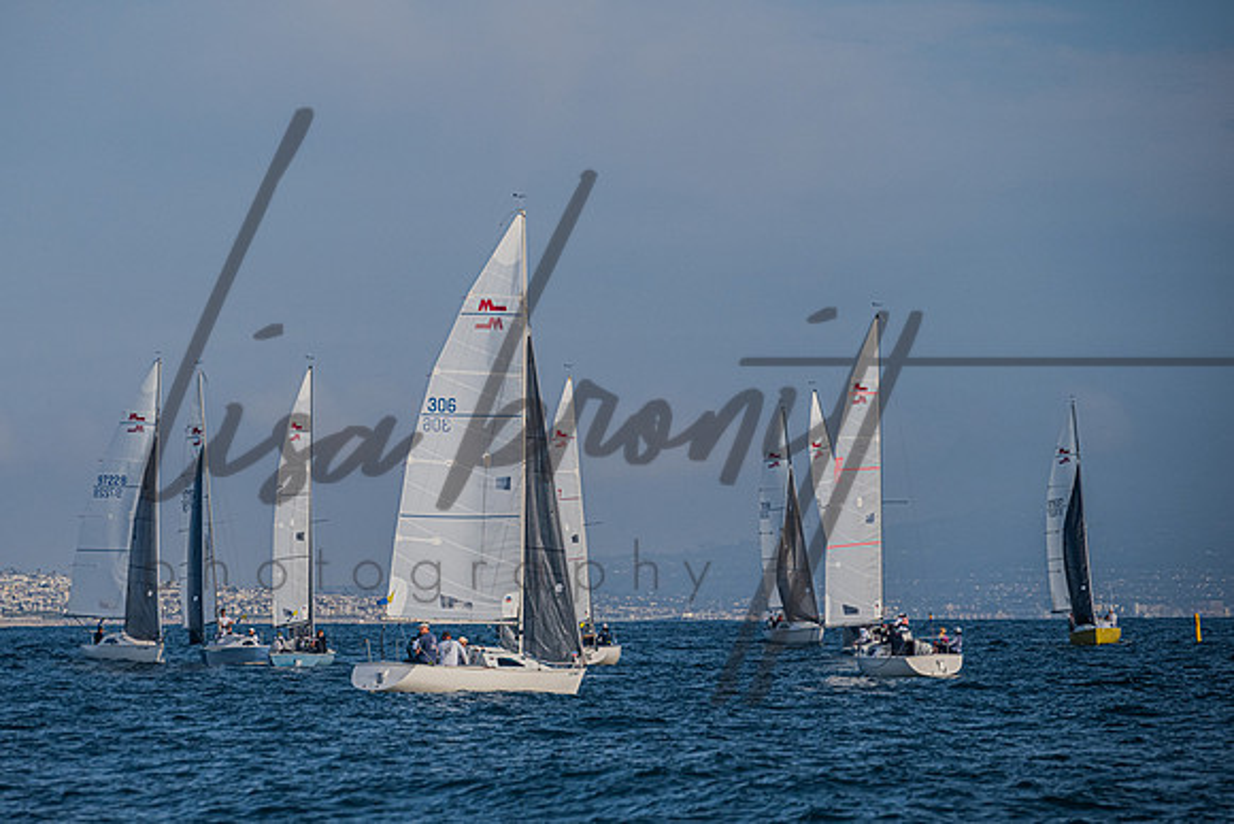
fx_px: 7814
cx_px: 510
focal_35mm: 228
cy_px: 422
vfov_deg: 6.0
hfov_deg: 9.0
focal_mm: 180
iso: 400
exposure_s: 1/1250
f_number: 6.3
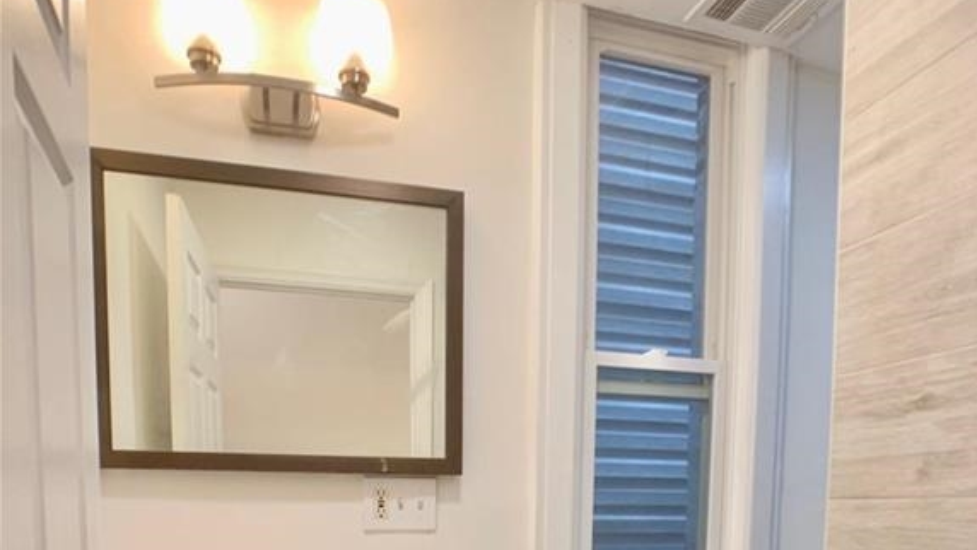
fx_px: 985
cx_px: 490
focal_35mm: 38
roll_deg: +1.0
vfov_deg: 28.8
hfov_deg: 52.8
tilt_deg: -5.0
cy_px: 579
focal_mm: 4.25
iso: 125
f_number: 1.8
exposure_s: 1/60
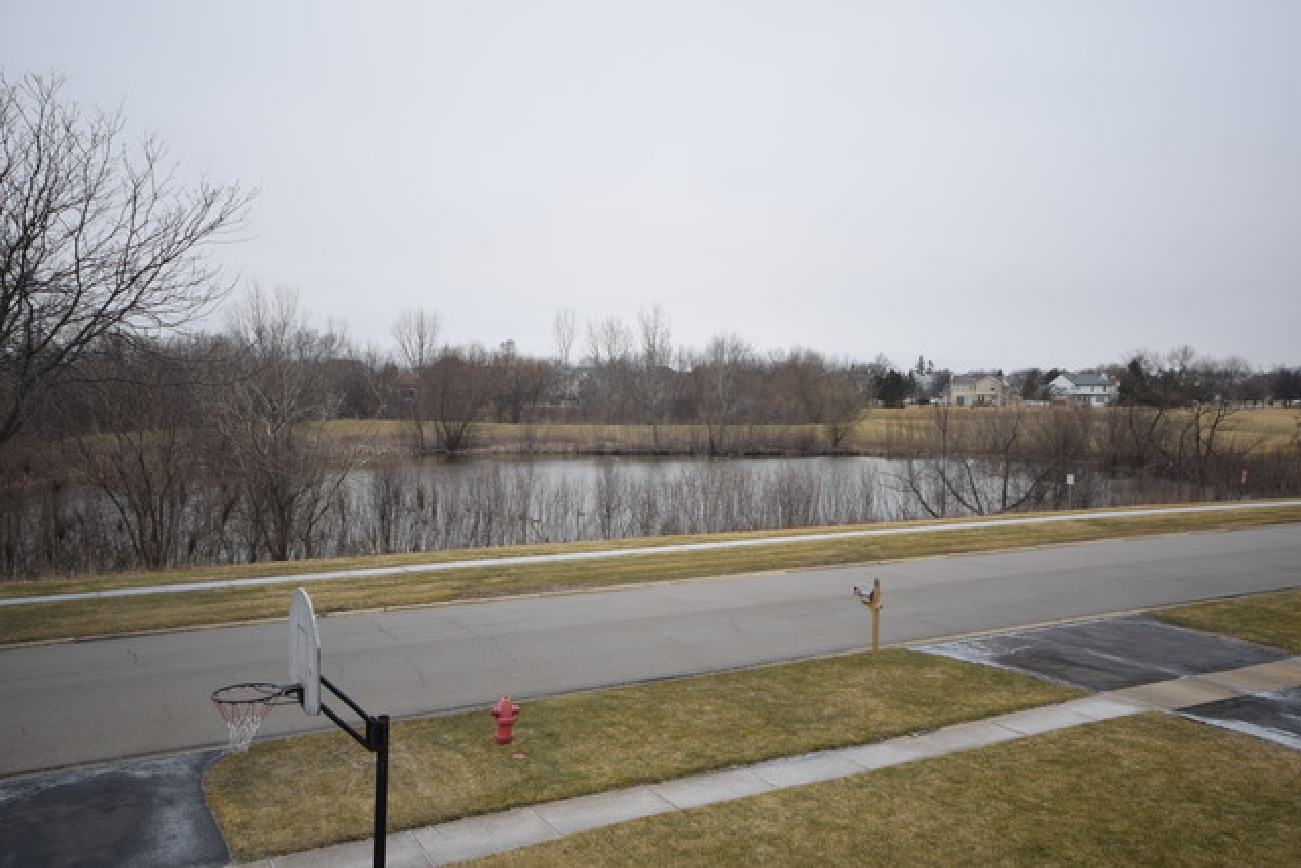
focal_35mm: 30
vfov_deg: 43.6
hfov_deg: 61.9
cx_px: 650
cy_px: 434
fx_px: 1084
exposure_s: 1/80
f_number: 5.6
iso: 200
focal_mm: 20
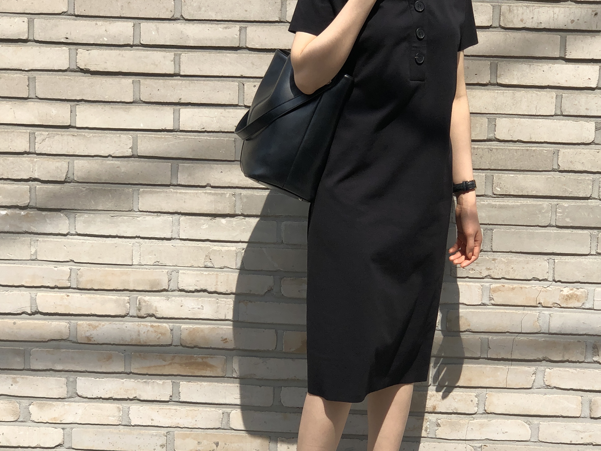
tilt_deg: -10.9
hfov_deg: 22.2
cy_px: 262
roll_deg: -1.1
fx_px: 1528
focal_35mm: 88
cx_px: 336
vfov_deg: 16.8
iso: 16
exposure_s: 1/906
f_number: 2.4
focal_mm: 6
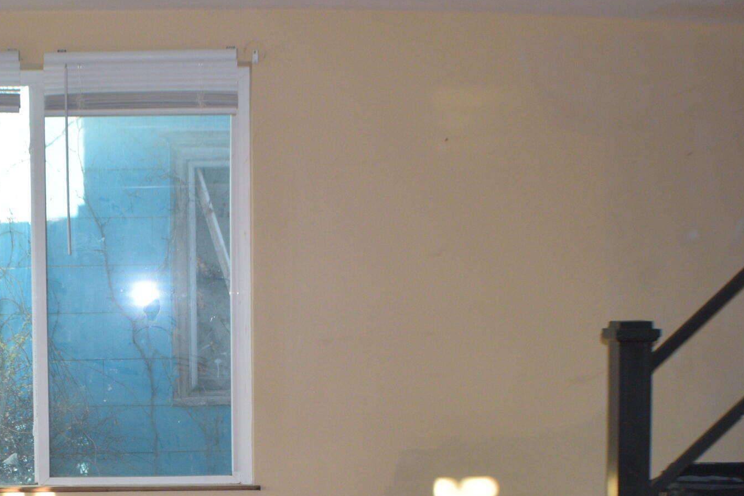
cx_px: 184
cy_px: 450
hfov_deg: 25.1
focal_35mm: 80
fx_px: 1653
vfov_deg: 16.8
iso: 800
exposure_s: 1/200
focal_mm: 24
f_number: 6.3
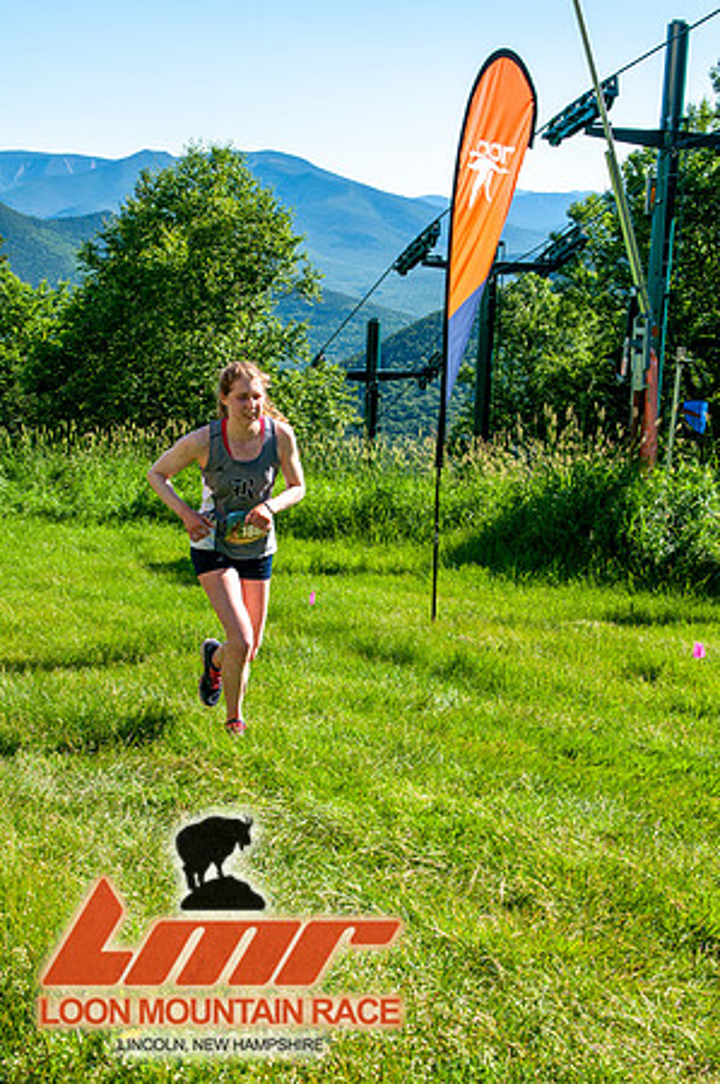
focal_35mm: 51
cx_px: 360
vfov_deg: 38.9
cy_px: 542
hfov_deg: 26.4
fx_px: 1533
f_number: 8
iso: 200
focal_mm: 34
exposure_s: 1/400
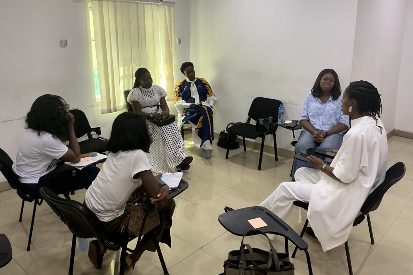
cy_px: 116
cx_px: 210
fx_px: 356
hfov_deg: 60.3
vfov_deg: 42.2
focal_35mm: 31
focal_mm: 3
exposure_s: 1/50
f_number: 1.8
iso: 64
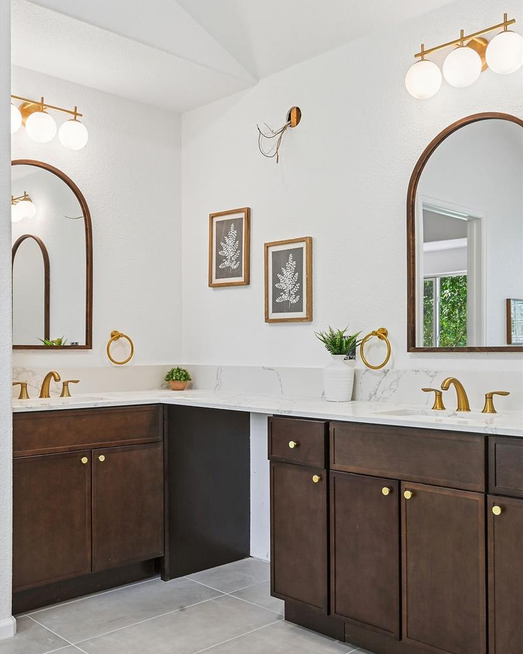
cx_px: 261
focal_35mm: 34
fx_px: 658
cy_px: 341
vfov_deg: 52.8
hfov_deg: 43.3
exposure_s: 1/15
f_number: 10
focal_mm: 30
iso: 400
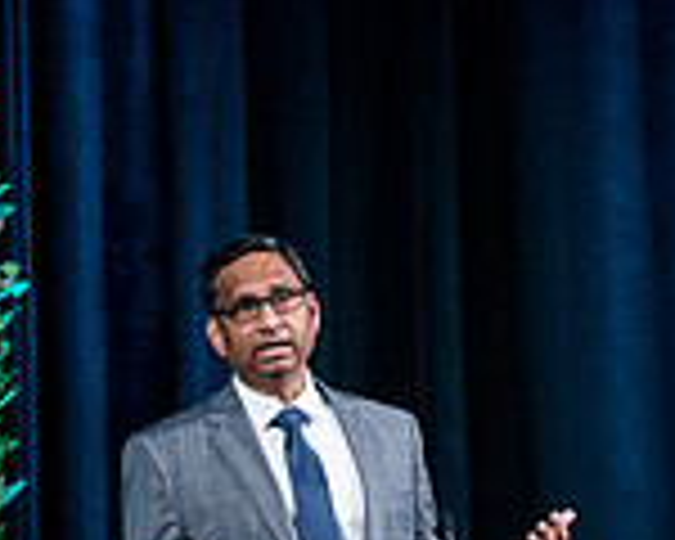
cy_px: 857
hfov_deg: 1.8
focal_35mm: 1086
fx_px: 21695
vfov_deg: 1.4
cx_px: 482
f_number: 3.5
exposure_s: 1/80
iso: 3200
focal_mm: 200
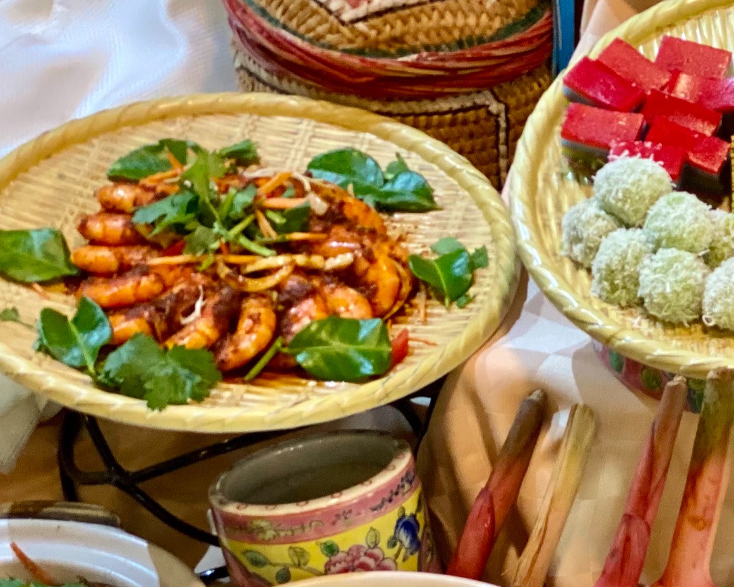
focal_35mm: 131
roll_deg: -3.2
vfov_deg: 11.7
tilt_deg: -32.4
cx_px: 945
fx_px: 2846
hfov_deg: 14.1
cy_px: 525
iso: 200
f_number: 2
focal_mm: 6
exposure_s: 1/100
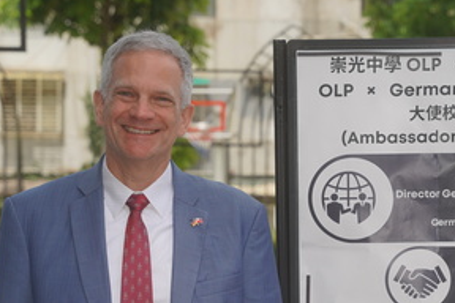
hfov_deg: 15.7
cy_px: 256
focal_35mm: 130
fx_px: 1639
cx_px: 362
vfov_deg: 10.5
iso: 100
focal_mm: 58.3
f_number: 4.5
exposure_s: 1/640
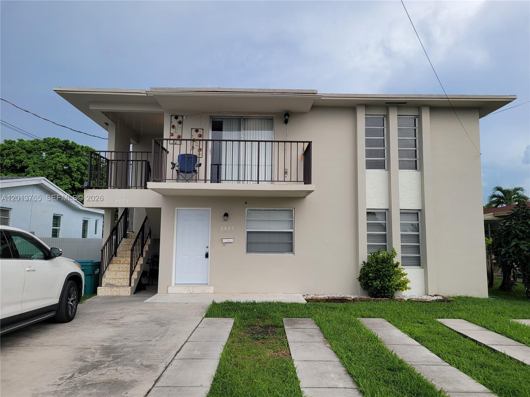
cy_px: 198
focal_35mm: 26
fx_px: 398
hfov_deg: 67.3
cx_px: 265
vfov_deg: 53.1
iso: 40
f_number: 1.8
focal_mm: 5.4
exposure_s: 1/554
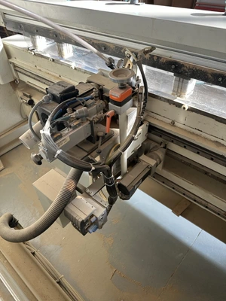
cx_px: 113
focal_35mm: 24
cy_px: 150
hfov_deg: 56.8
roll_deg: +2.6
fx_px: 209
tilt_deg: -43.1
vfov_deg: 71.6
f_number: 1.78
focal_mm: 6.86
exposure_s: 1/121
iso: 125
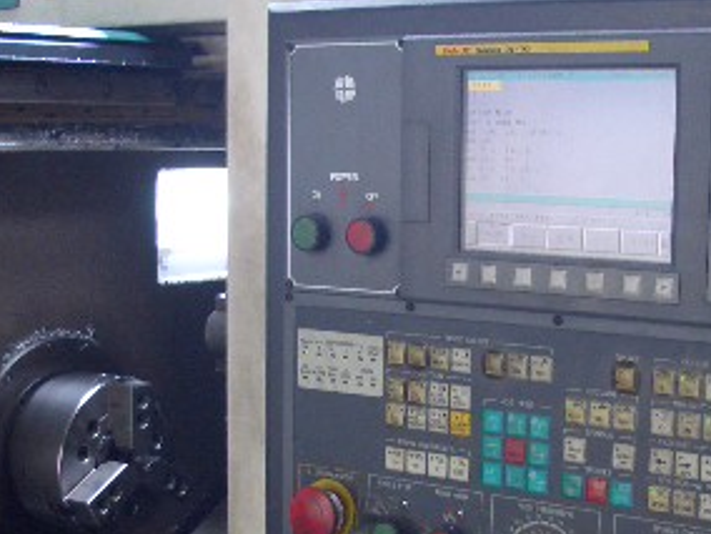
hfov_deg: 24.7
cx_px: 376
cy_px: 434
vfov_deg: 18.5
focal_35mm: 79
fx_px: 1623
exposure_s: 1/25
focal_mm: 5.8
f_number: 2.6
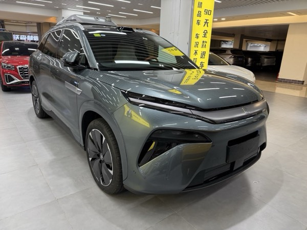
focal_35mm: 24
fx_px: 213
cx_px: 154
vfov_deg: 56.8
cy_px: 115
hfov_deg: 71.6
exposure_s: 1/100
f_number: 1.78
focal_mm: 6.76
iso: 160
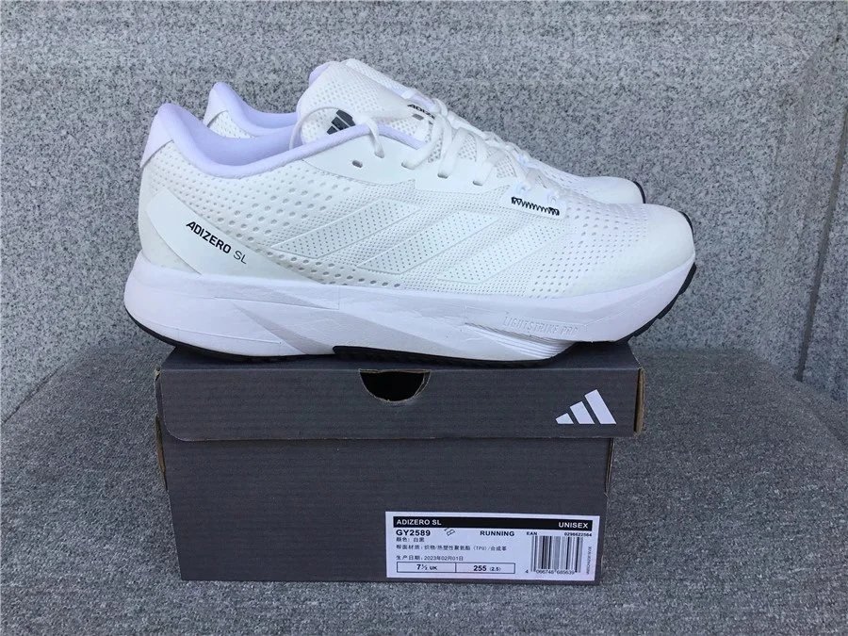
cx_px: 424
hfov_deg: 58.4
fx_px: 759
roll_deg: +0.2
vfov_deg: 45.4
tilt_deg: -21.0
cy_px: 318
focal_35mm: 31
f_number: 2.4
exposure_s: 1/429
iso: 25
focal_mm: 3.3
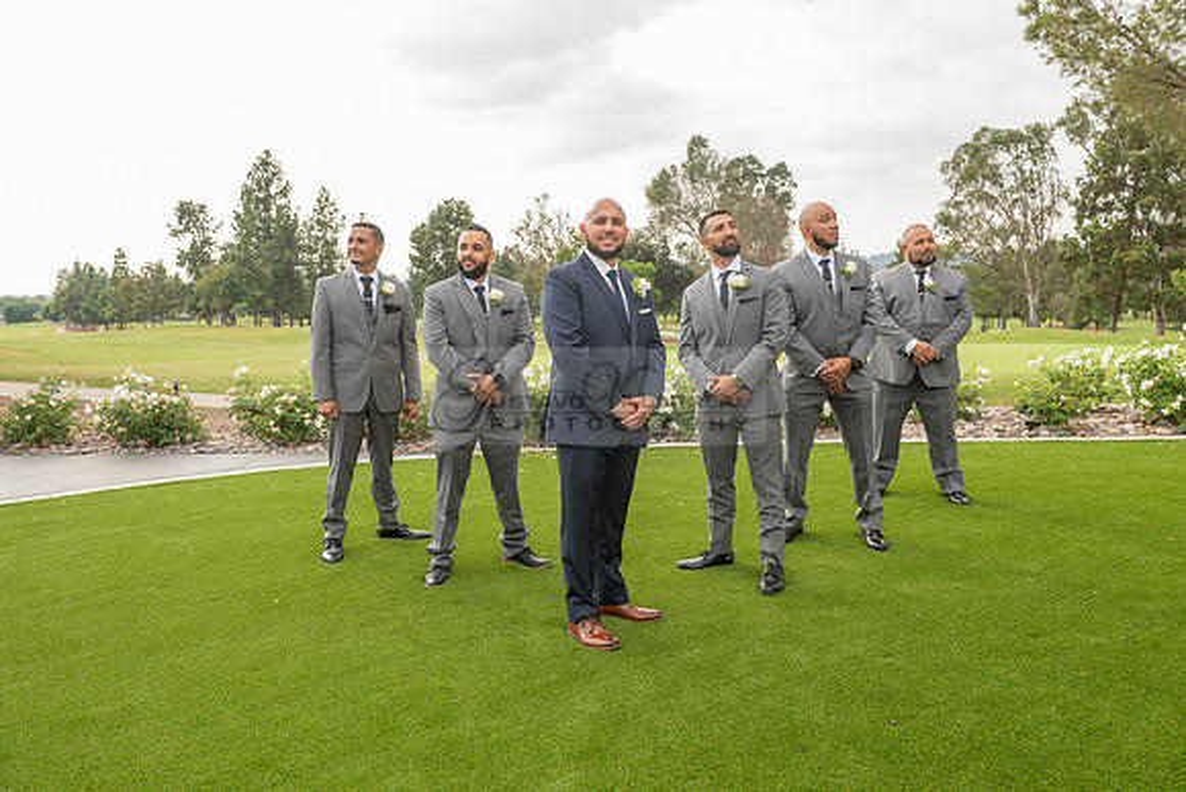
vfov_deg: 45.0
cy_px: 396
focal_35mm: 29
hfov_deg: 63.6
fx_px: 956
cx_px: 593
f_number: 6.3
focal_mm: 29
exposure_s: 1/200
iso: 200
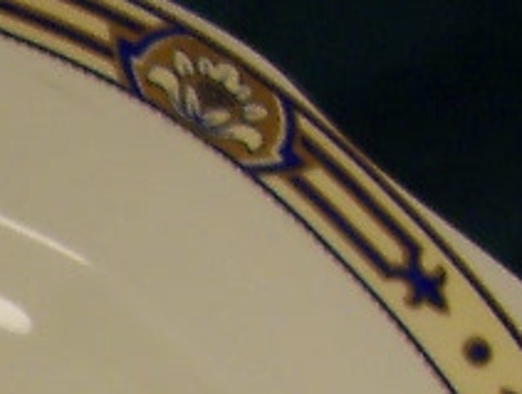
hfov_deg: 8.9
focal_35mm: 210
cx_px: -485
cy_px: 798
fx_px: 3172
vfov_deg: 6.9
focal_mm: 5.6
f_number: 2.8
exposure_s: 1/180
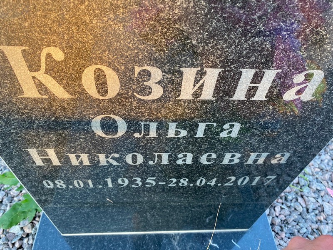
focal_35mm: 26
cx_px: 166
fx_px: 250
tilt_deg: -51.9
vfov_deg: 53.1
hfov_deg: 67.3
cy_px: 125
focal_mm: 4.25
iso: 125
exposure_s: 1/105
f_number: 1.8
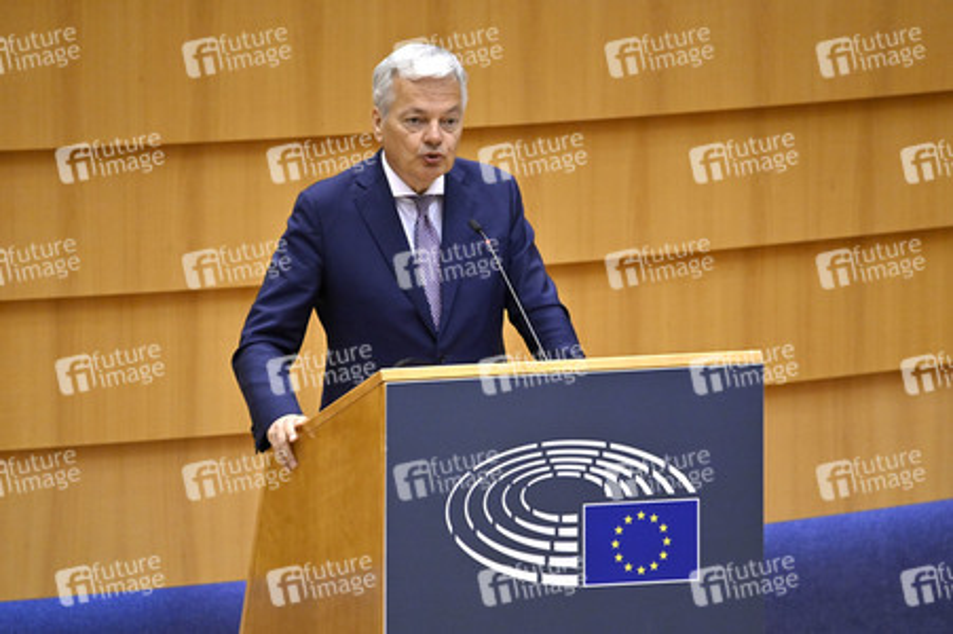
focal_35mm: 600
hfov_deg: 3.4
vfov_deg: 2.3
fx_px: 15871
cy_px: 317
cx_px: 476
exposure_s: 1/500
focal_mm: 600
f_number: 6.3
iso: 4000
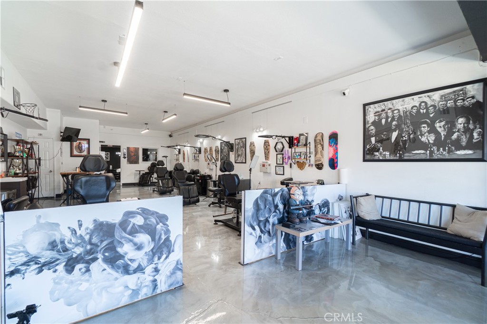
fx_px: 203
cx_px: 244
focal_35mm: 15
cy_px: 162
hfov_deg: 100.4
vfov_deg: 77.3
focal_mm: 10
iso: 100
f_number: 7.1
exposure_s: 1/6
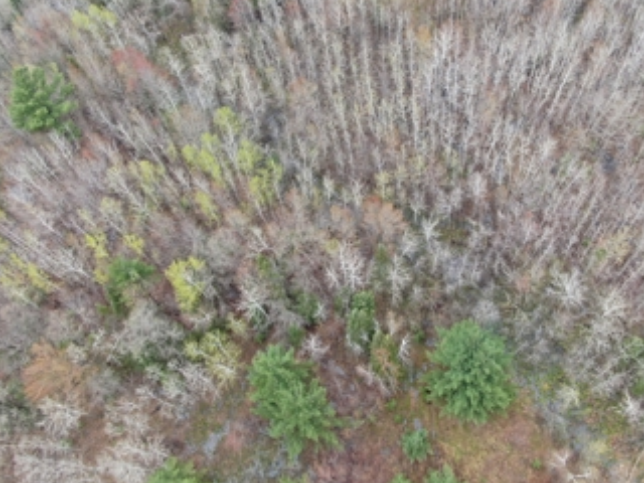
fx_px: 558
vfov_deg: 46.6
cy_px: 197
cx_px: 374
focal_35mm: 30
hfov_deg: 59.6
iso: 100
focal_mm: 4.39
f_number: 2.8
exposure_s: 1/120
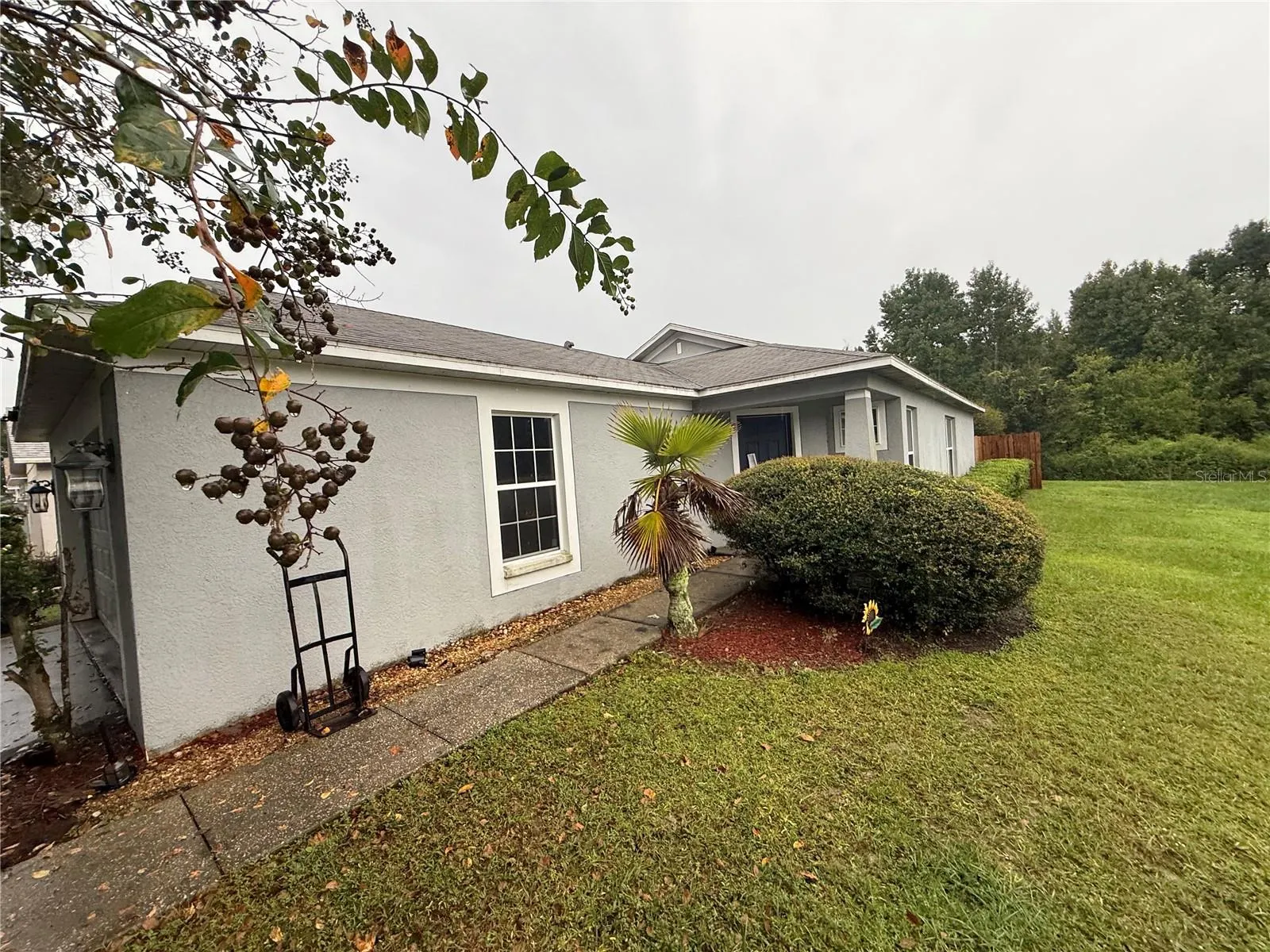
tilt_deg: -4.5
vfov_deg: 85.7
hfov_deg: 102.1
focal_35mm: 14
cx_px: 635
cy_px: 476
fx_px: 514
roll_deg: +5.9
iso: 64
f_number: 2.2
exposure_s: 1/99
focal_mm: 2.22
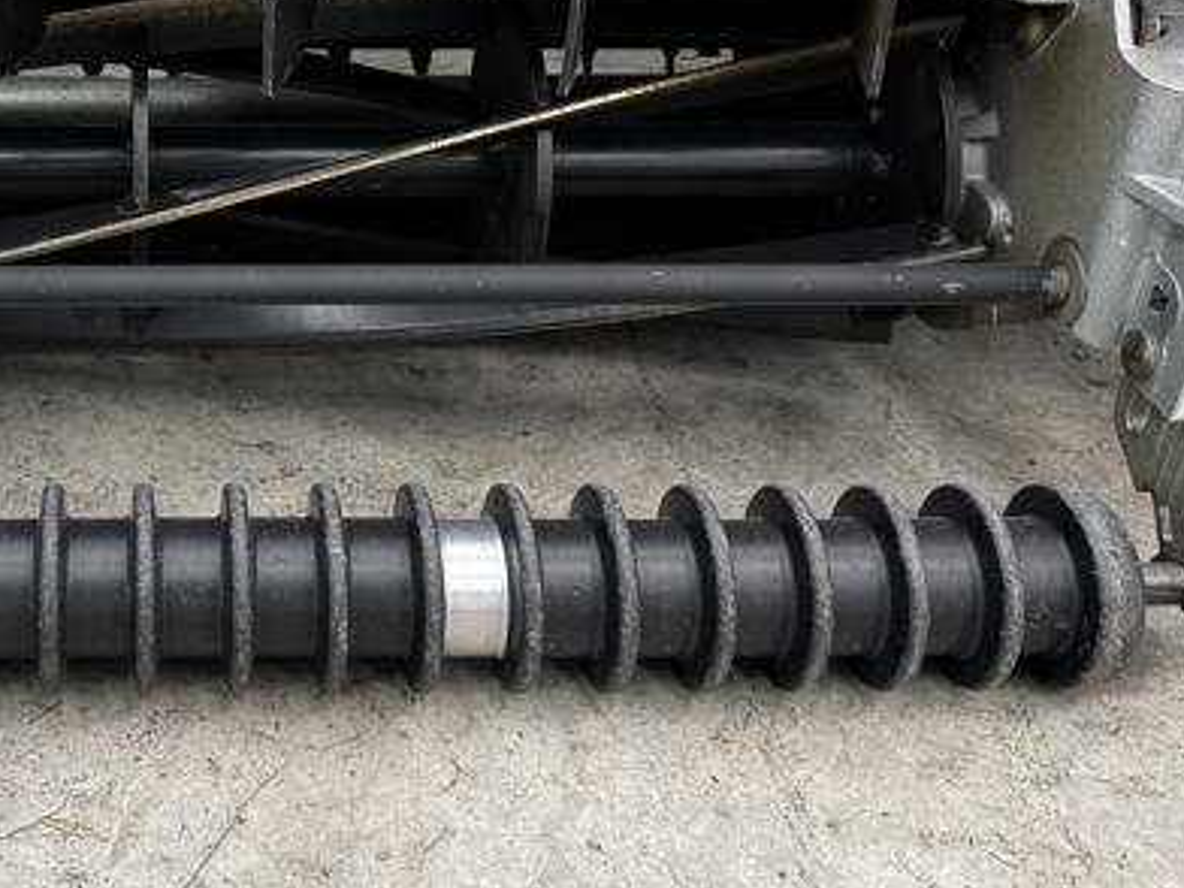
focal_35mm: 49
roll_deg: -0.2
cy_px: 160
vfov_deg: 28.9
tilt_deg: -27.4
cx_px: 139
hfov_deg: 36.7
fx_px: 1676
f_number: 1.78
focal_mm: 6.76
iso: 160
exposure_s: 1/60
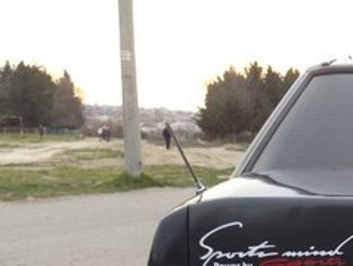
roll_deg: -2.8
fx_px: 929
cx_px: 440
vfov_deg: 15.4
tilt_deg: -12.3
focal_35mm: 91
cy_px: 361
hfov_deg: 20.0
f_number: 2.4
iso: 50
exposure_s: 1/24
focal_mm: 4.12
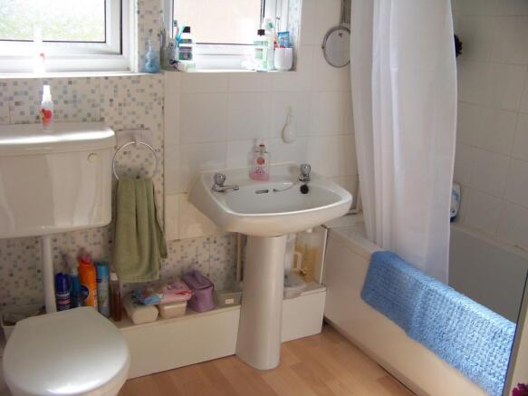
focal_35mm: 36
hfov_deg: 51.4
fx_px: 549
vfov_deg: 39.6
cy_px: 198
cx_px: 264
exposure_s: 1/100
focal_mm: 5.85
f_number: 3.2
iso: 64
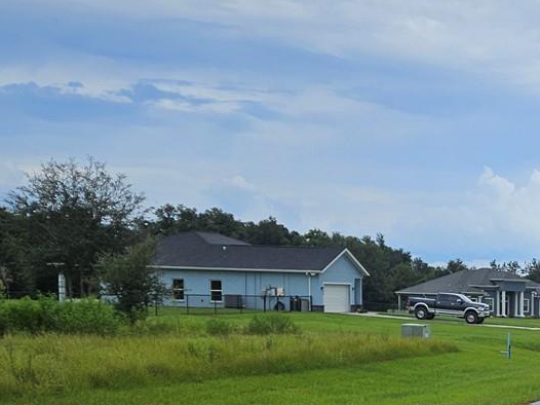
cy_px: 376
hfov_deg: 24.5
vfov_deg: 20.5
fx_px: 1091
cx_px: 689
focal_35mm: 70
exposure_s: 1/1789
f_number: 1.8
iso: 25
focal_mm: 5.4
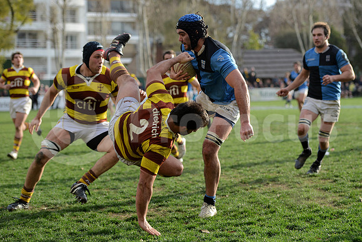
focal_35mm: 85
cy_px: 121
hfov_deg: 23.9
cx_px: 181
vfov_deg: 16.1
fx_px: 855
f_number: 2.8
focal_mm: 85
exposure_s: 1/800
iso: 320
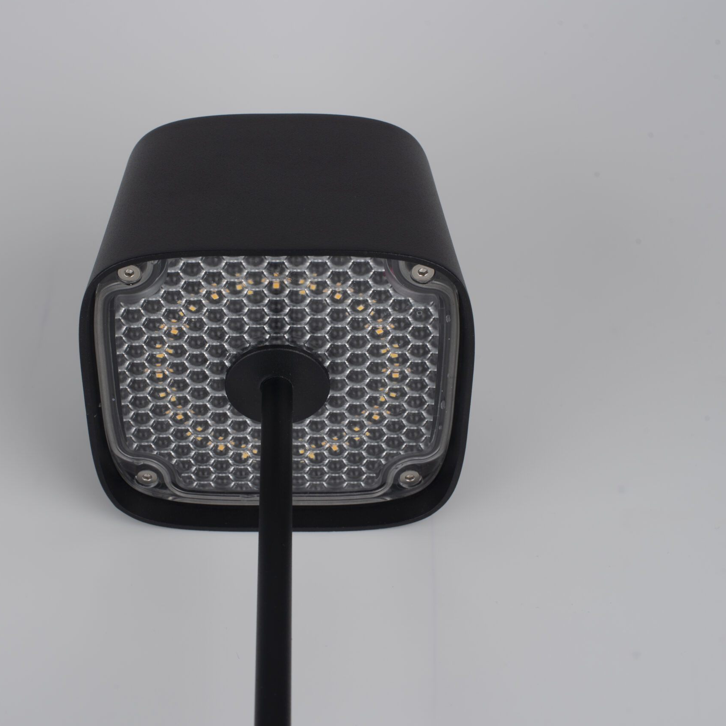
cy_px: 363
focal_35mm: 64
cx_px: 278
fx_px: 1519
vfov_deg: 26.9
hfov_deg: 26.8
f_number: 16
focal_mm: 50
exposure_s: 1/100
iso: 100
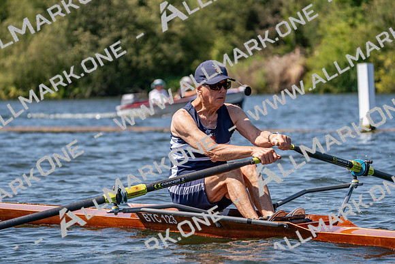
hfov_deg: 10.3
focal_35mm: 200
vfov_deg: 6.9
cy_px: 132
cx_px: 198
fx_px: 2195
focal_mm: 200
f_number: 5.6
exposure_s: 1/2000
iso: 320
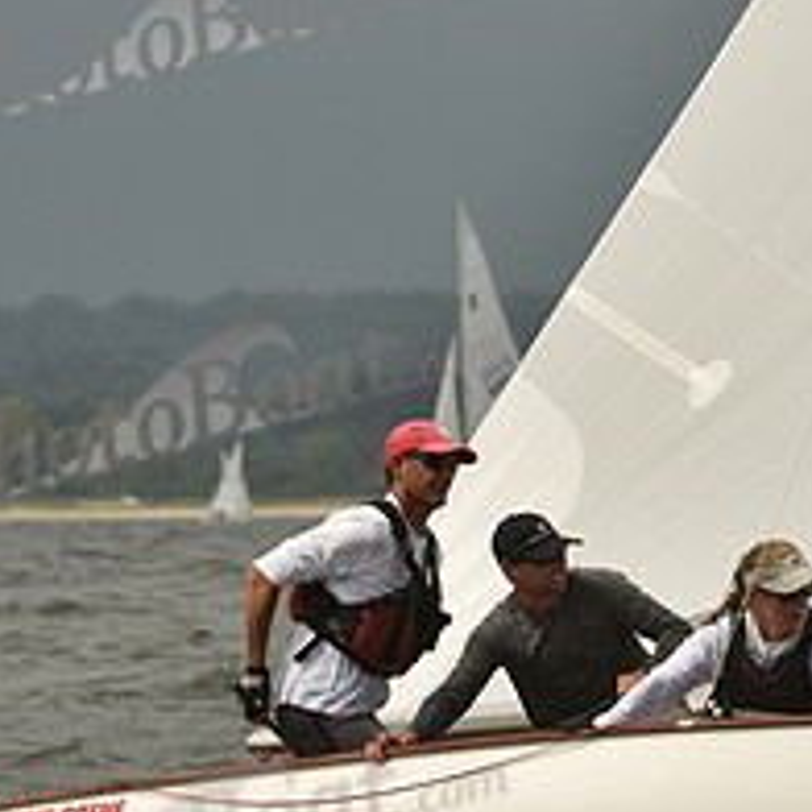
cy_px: 566
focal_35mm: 630
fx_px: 16720
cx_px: 725
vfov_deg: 2.8
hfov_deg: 2.8
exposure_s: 1/1250
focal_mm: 250
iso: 320
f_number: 9
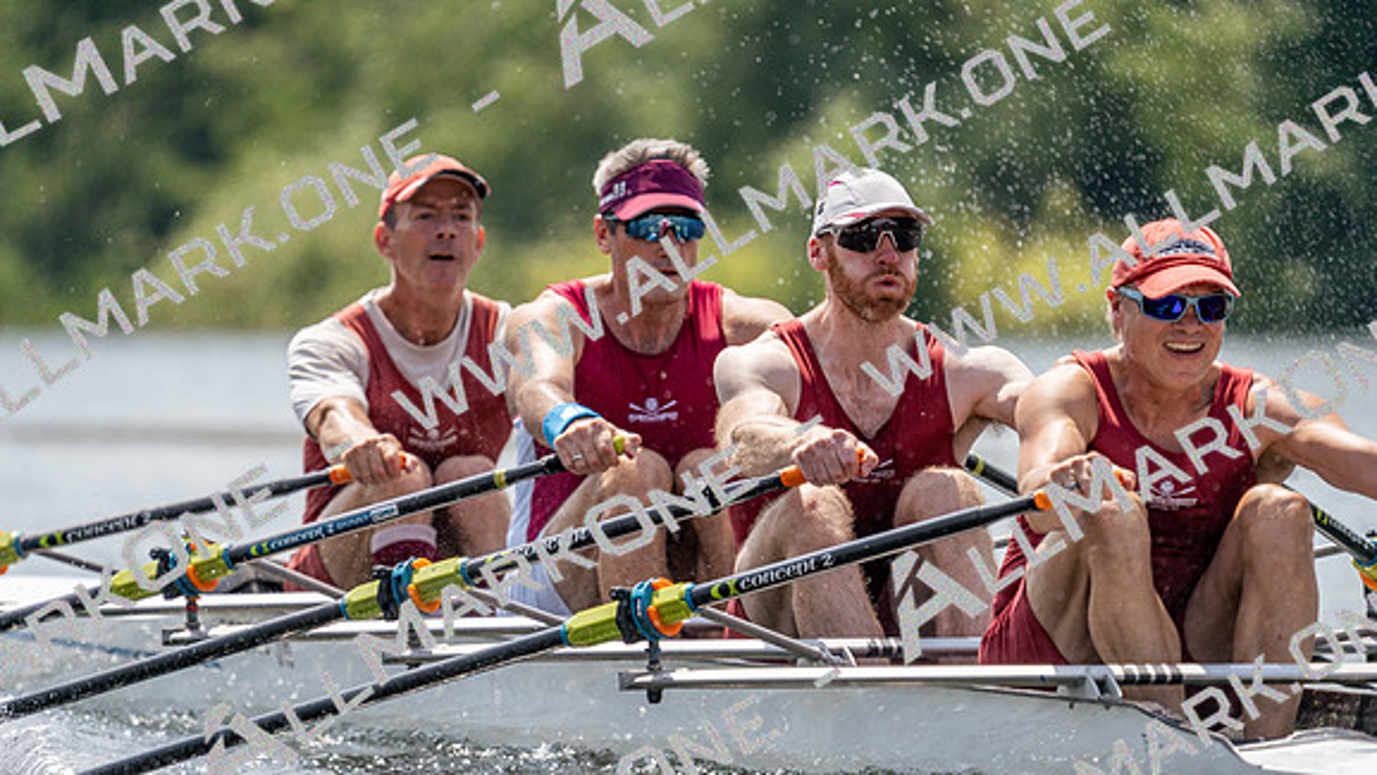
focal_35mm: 522
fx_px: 19066
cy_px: 438
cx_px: 687
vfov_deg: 2.3
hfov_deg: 4.1
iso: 250
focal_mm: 496
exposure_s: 1/1600
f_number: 6.3
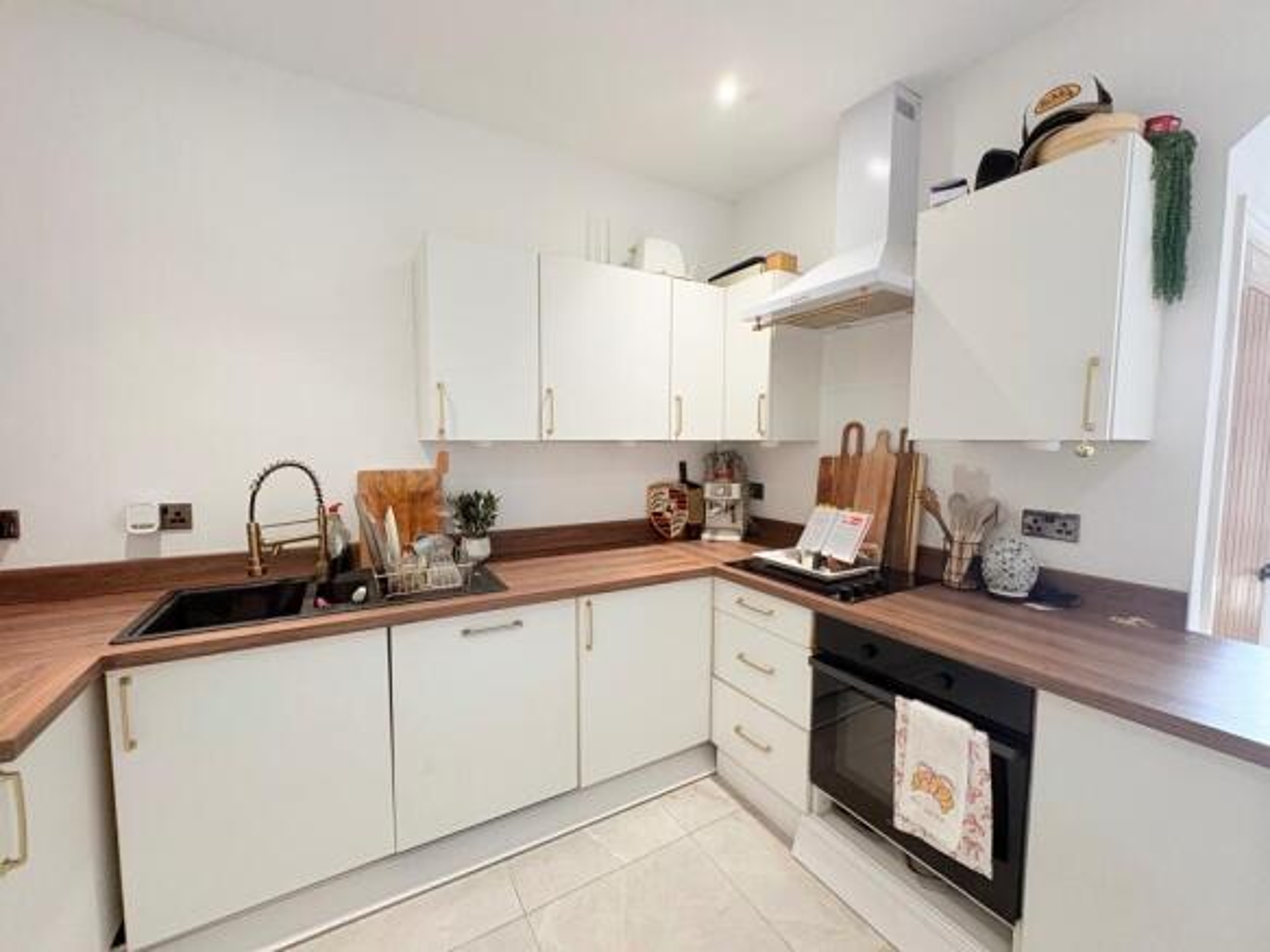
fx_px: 514
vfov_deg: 85.7
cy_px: 476
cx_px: 635
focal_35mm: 14
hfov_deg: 102.1
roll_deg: +0.3
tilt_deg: -4.4
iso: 200
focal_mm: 2.22
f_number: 2.2
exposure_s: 1/50
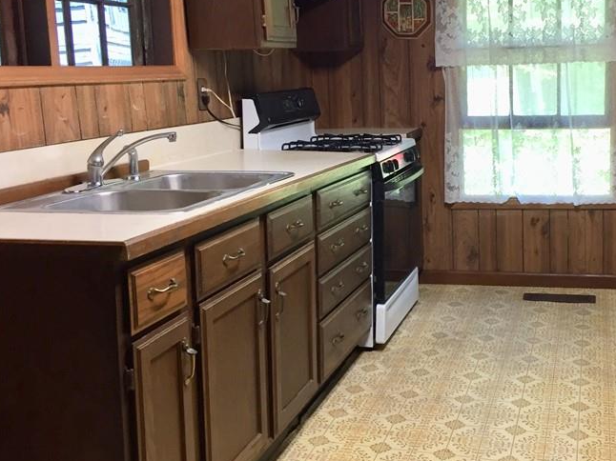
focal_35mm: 46
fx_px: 818
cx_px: 451
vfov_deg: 31.4
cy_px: 185
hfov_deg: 40.3
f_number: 2.2
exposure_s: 1/30
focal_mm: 4.15
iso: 64
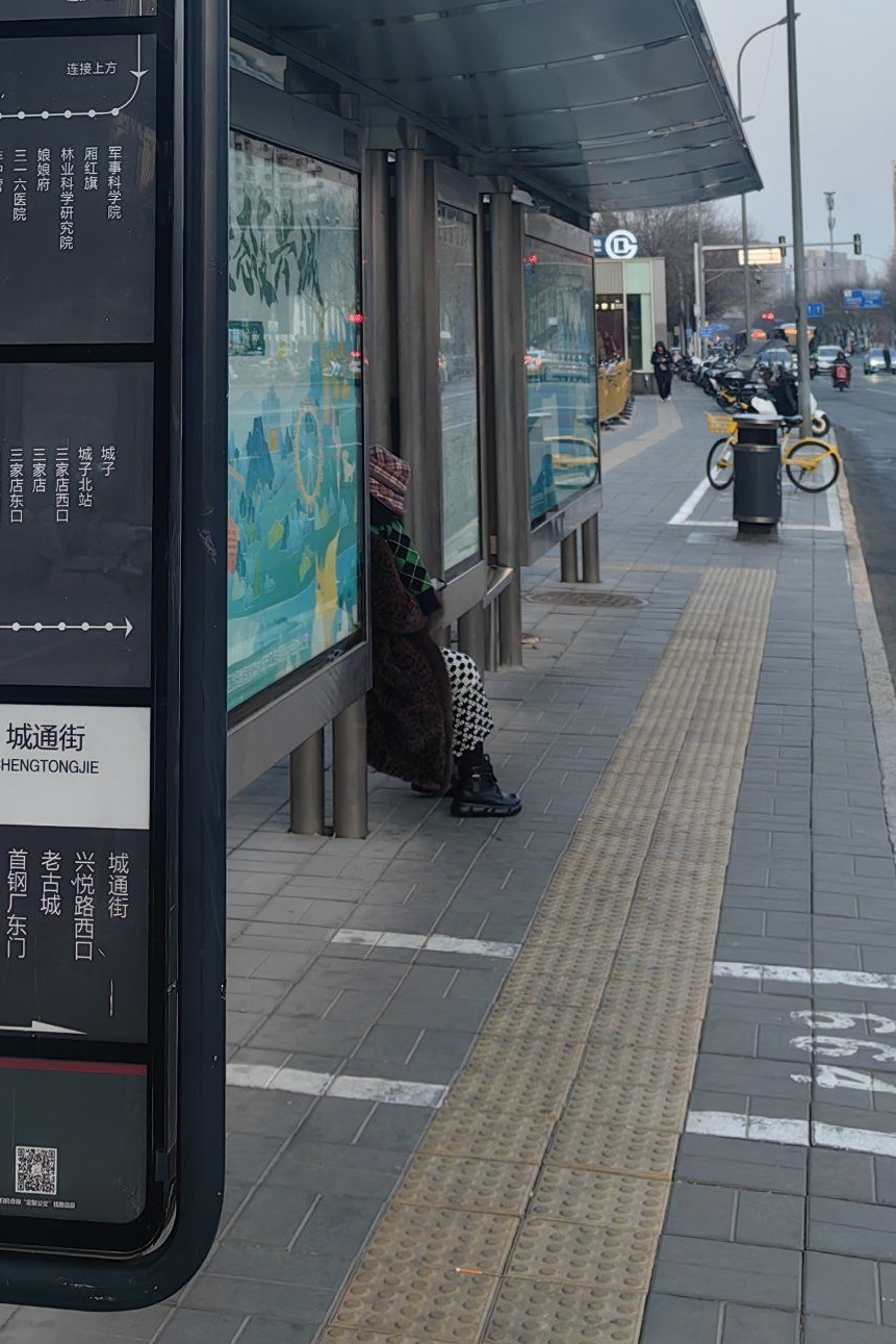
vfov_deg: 34.2
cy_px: 134
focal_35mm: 55
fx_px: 2053
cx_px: 302
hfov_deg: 24.5
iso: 50
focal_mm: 5.75
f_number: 2
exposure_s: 1/185
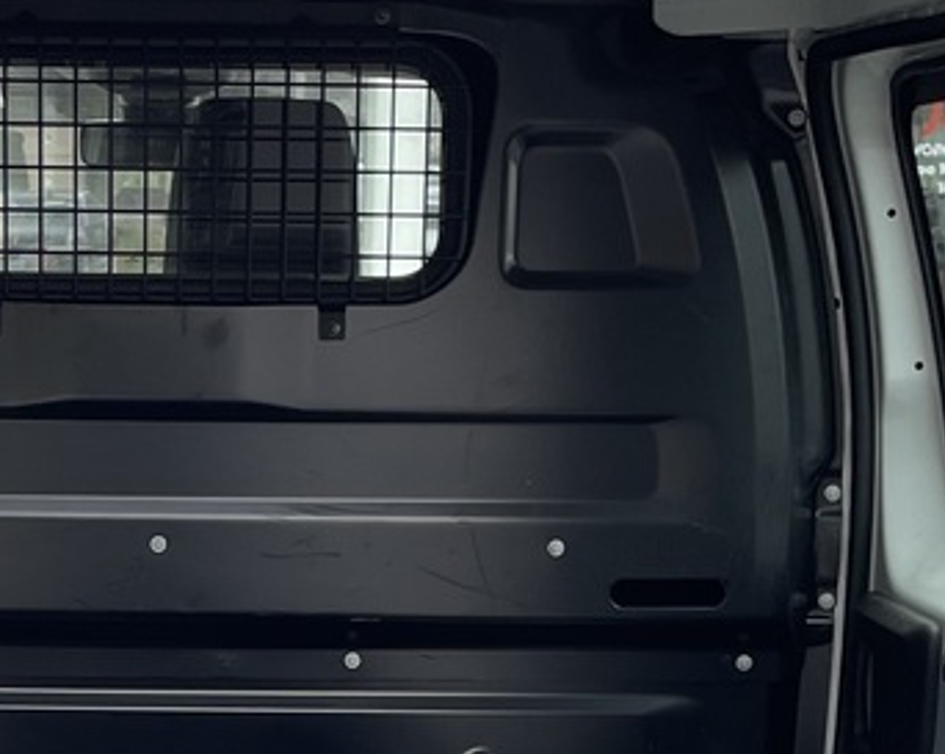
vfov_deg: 13.6
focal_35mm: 107
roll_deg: -0.6
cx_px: 152
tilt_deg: -15.8
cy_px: 1121
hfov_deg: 17.8
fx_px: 2990
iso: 32
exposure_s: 1/394
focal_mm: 4.2
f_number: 1.6
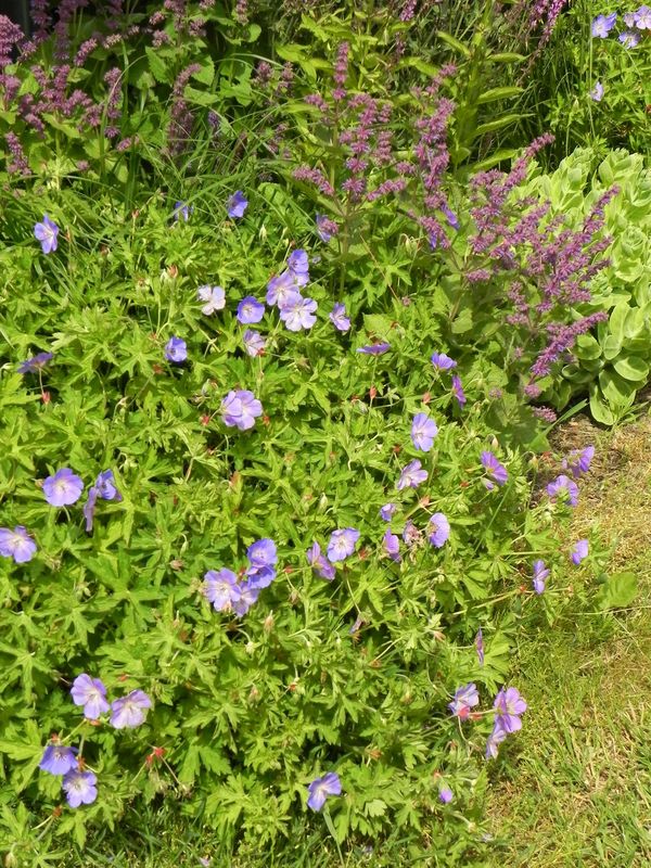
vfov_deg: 29.4
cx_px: 326
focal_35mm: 66
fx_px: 1655
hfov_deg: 22.3
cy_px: 434
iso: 160
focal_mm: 11.8
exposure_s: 1/1000
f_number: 4
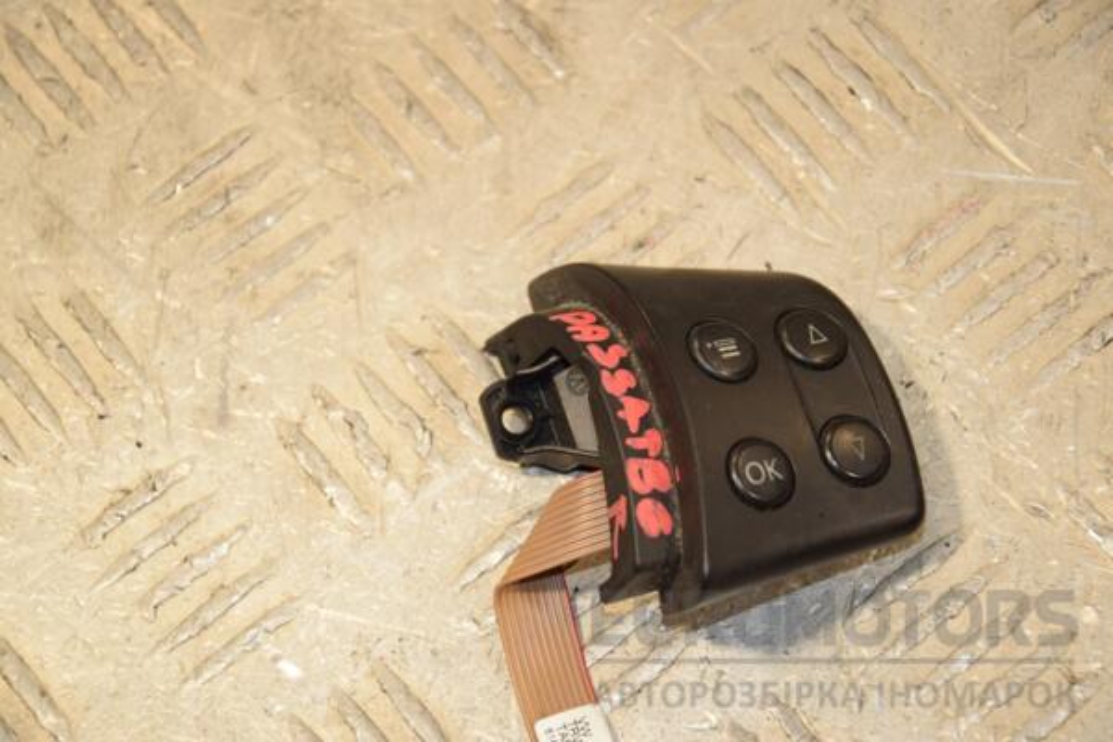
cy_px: 371
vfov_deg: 10.8
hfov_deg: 16.1
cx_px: 556
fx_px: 3942
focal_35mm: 128
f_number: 6.3
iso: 800
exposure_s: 1/200
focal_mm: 85
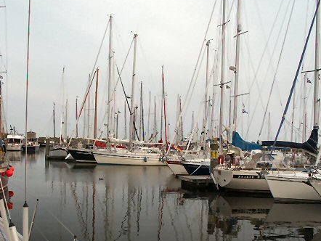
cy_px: 152
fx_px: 353
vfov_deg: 37.5
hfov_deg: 48.6
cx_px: 125
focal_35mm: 38
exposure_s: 1/180
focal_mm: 7.21
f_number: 4.5
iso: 100
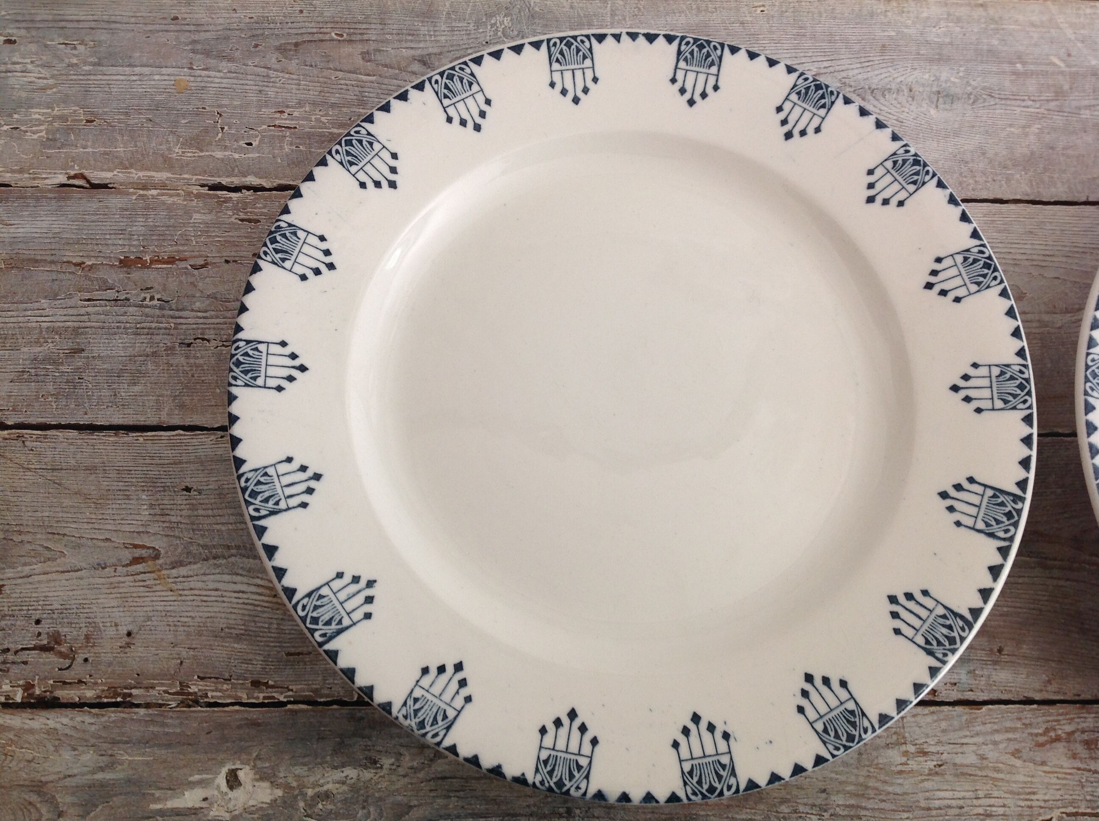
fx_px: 1110
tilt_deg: -73.0
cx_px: 550
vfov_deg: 40.6
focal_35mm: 35
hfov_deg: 52.7
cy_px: 410
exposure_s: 1/20
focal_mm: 4.28
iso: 50
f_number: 2.4
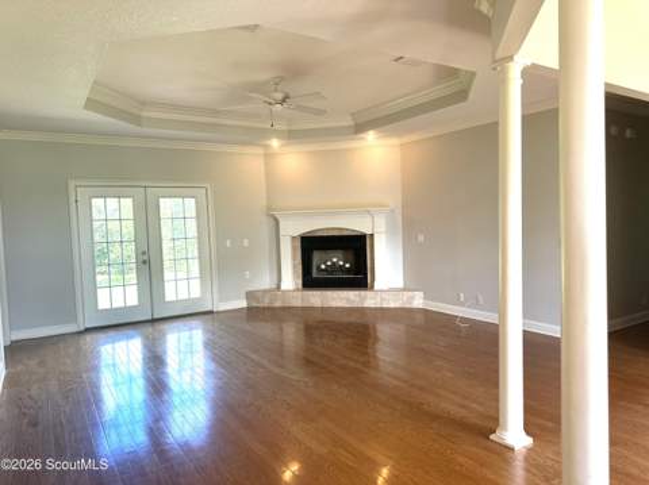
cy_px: 242
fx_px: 450
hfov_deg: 71.7
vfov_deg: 56.7
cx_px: 324
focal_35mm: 24
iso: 200
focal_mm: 6.86
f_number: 1.78
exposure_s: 1/120
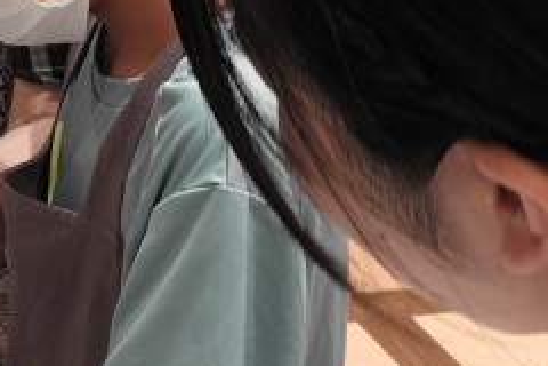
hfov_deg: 15.7
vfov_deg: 10.8
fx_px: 1903
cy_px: -43
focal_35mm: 125
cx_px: -146
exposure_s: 1/15
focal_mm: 8.1
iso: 400
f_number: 4
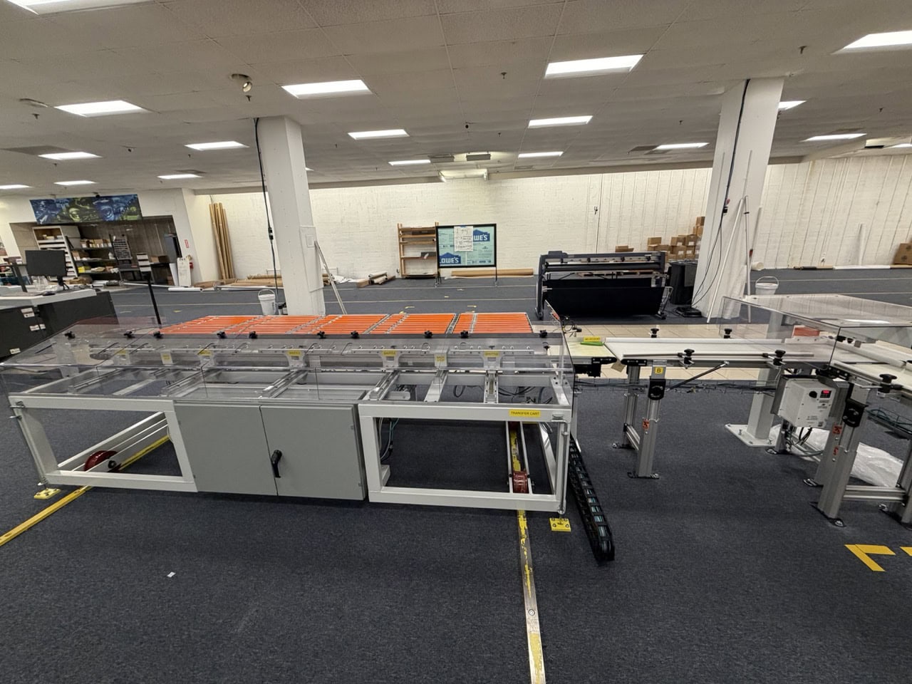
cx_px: 456
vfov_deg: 85.7
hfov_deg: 102.1
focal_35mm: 14
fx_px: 369
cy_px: 342
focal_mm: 2.2
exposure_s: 1/61
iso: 200
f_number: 2.2
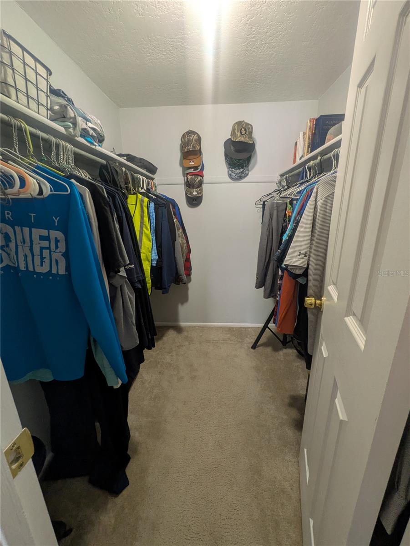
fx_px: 221
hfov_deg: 85.7
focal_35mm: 14
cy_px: 273
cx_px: 205
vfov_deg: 102.0
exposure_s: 1/40
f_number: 2.2
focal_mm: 1.83
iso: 198
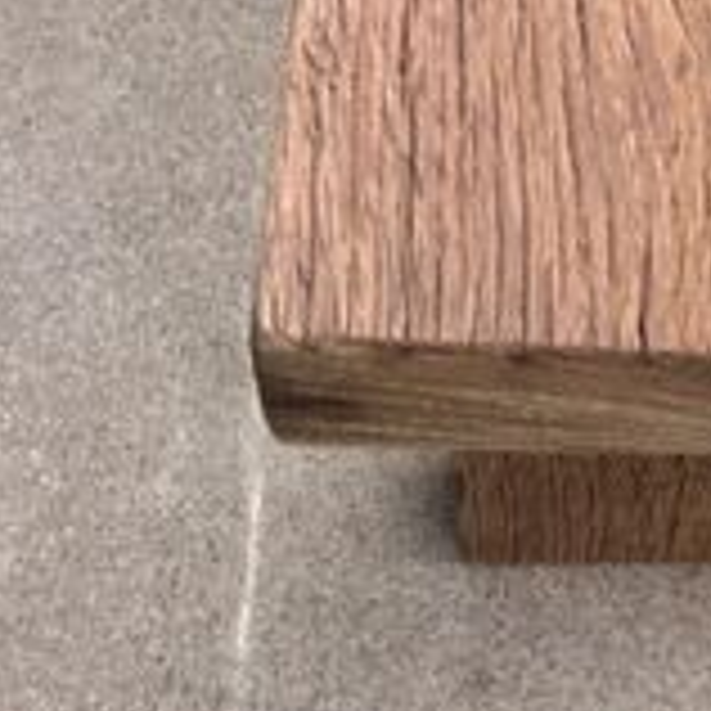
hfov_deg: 16.3
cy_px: -662
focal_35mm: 104
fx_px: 2417
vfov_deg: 14.3
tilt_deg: -47.6
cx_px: 742
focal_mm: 4.15
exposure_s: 1/113
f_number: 2.2
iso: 25
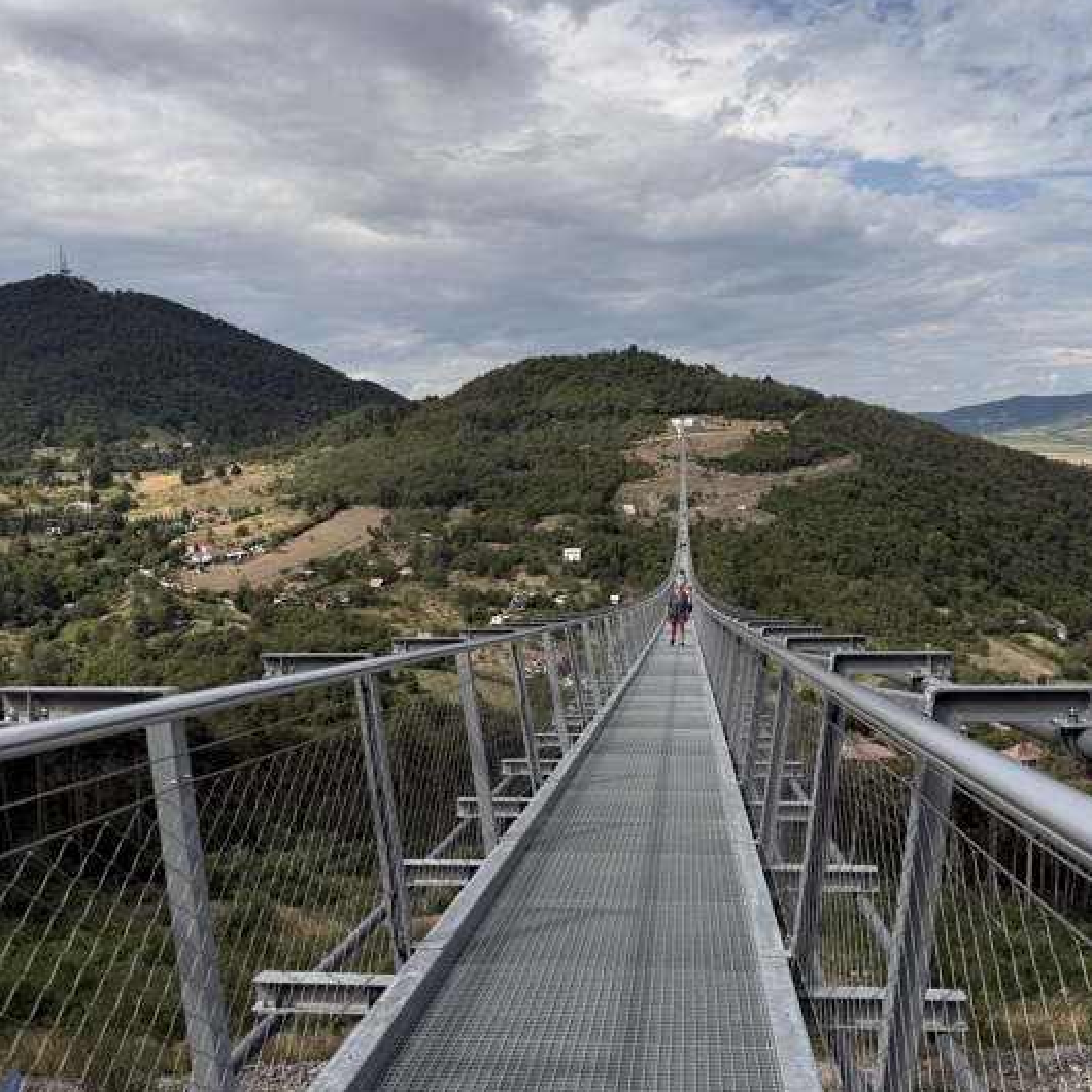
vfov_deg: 51.1
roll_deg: +2.5
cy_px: 509
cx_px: 583
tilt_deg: -5.0
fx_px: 1142
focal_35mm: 32
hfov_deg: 51.1
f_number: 1.78
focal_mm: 6.76
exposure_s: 1/7353
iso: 80
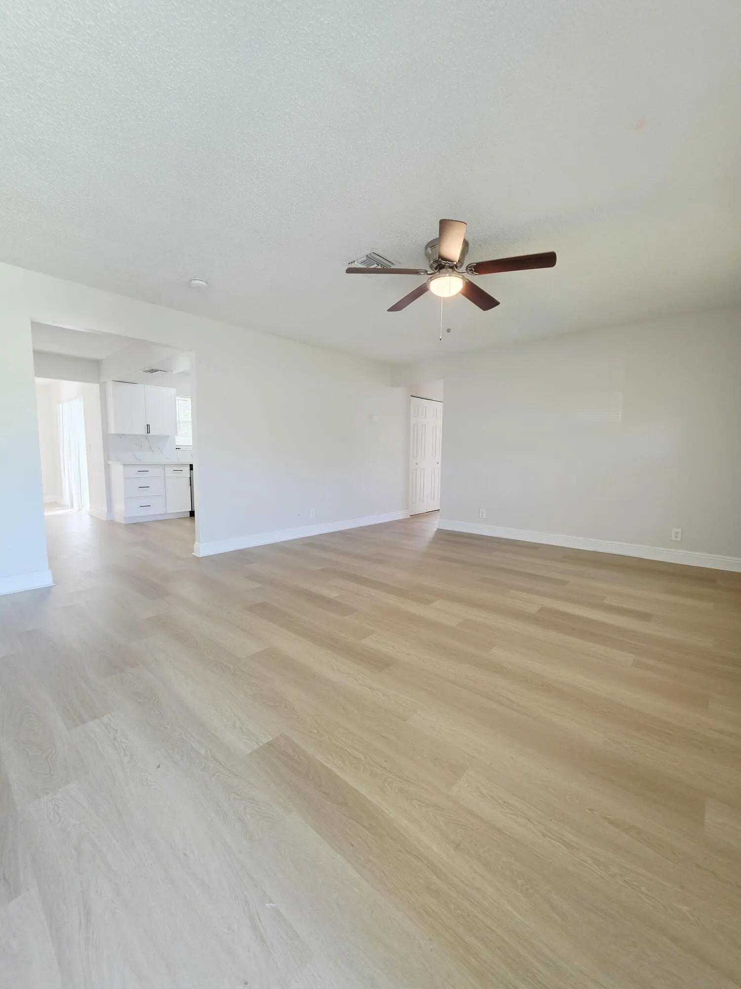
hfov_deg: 89.9
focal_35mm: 13
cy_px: 494
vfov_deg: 106.2
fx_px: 371
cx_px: 370
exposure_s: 1/60
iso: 160
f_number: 1.9
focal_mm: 2.2
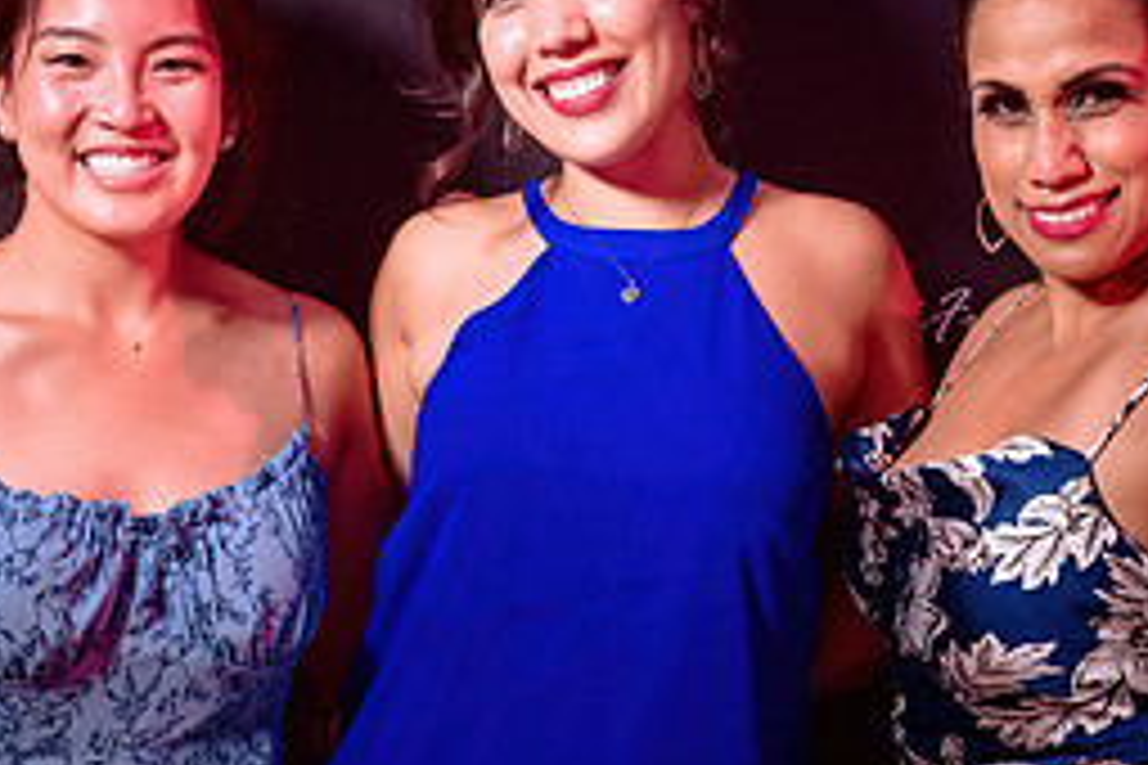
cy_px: 400
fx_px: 2806
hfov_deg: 23.1
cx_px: 714
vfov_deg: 15.5
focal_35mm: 88
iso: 800
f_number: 4.5
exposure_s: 1/80
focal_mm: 36
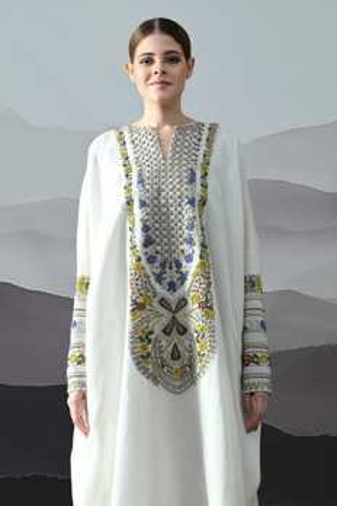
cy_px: 376
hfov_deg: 13.2
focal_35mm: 104
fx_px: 1460
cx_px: 173
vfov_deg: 19.5
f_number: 8
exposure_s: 1/160
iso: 250
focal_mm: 69
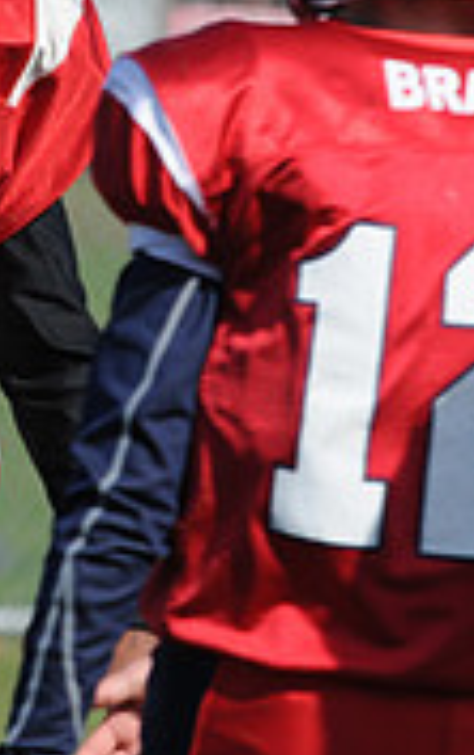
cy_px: 126
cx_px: -713
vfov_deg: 1.4
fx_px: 30928
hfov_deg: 0.9
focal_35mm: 1500
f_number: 8
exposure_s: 1/500
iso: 200
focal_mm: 300
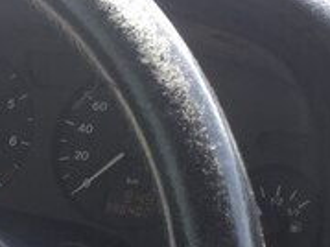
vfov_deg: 13.3
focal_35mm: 107
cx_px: -205
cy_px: 320
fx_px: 1019
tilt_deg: -30.8
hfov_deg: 16.3
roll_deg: +7.9
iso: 40
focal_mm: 4.15
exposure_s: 1/100
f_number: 2.2
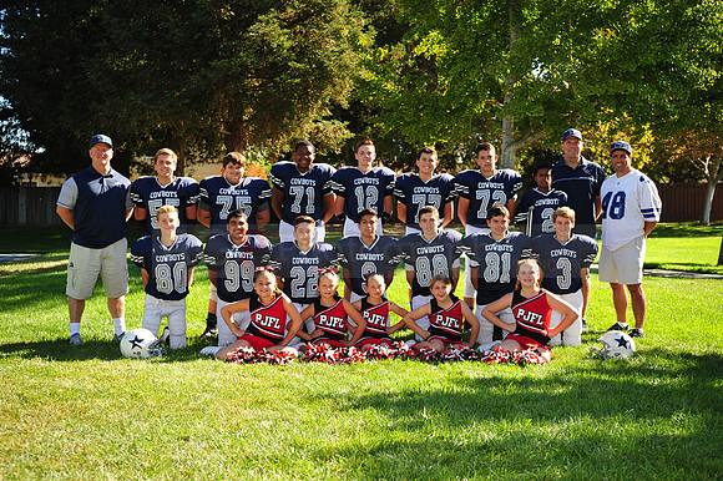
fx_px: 1044
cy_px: 240
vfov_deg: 26.0
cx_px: 362
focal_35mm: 52
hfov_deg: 38.2
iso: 200
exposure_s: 1/320
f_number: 4.5
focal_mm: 52
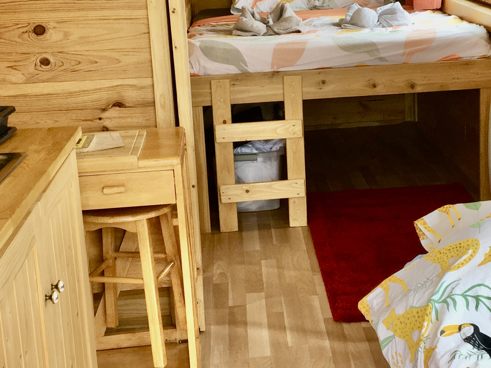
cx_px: 292
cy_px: 151
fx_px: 922
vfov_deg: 22.6
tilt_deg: -12.2
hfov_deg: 29.8
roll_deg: +2.8
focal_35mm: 65
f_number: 2.2
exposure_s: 1/100
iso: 32
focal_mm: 4.15
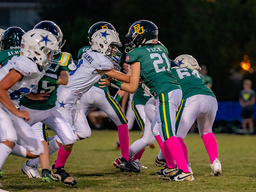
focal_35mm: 294
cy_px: 100
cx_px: 166
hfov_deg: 6.7
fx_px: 2175
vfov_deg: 5.1
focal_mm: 200
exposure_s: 1/1000
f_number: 2.8
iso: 4000
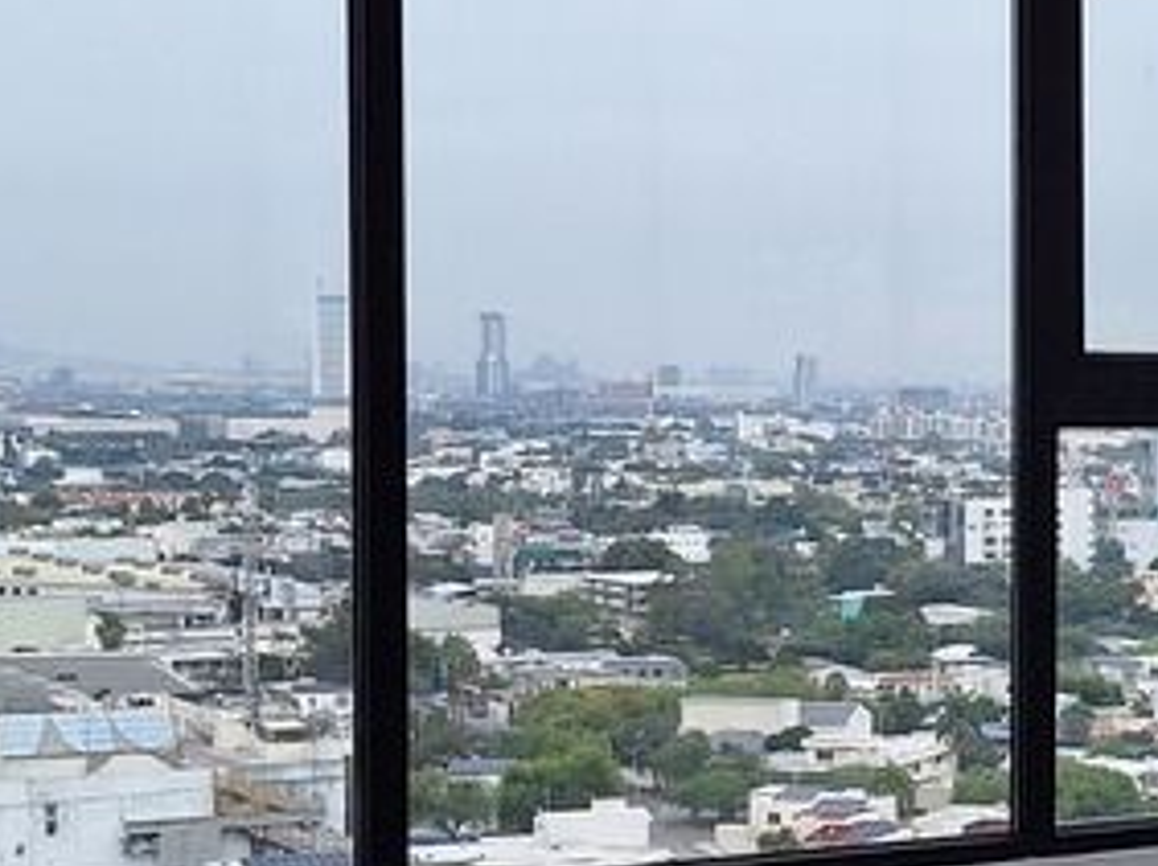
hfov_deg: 18.6
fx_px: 3276
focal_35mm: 98
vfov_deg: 15.0
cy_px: 566
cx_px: 1532
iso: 40
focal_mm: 5.54
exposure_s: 1/770
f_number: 1.8
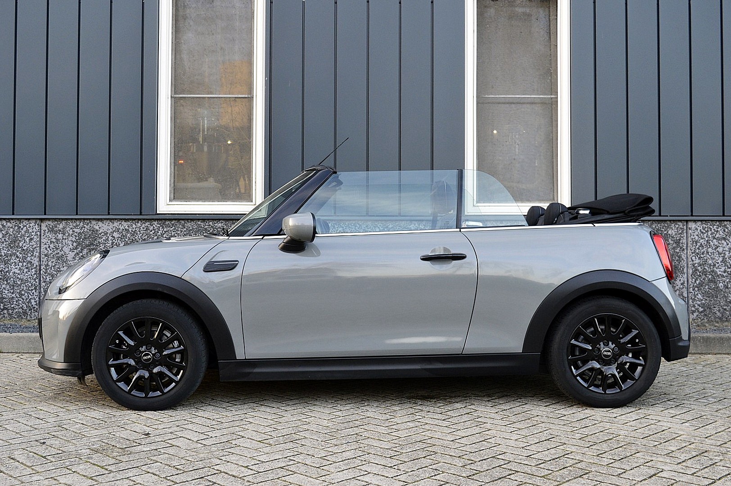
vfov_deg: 33.0
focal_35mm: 40
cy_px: 243
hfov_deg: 48.0
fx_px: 822
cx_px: 366
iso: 800
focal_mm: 27
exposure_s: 1/60
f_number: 6.3
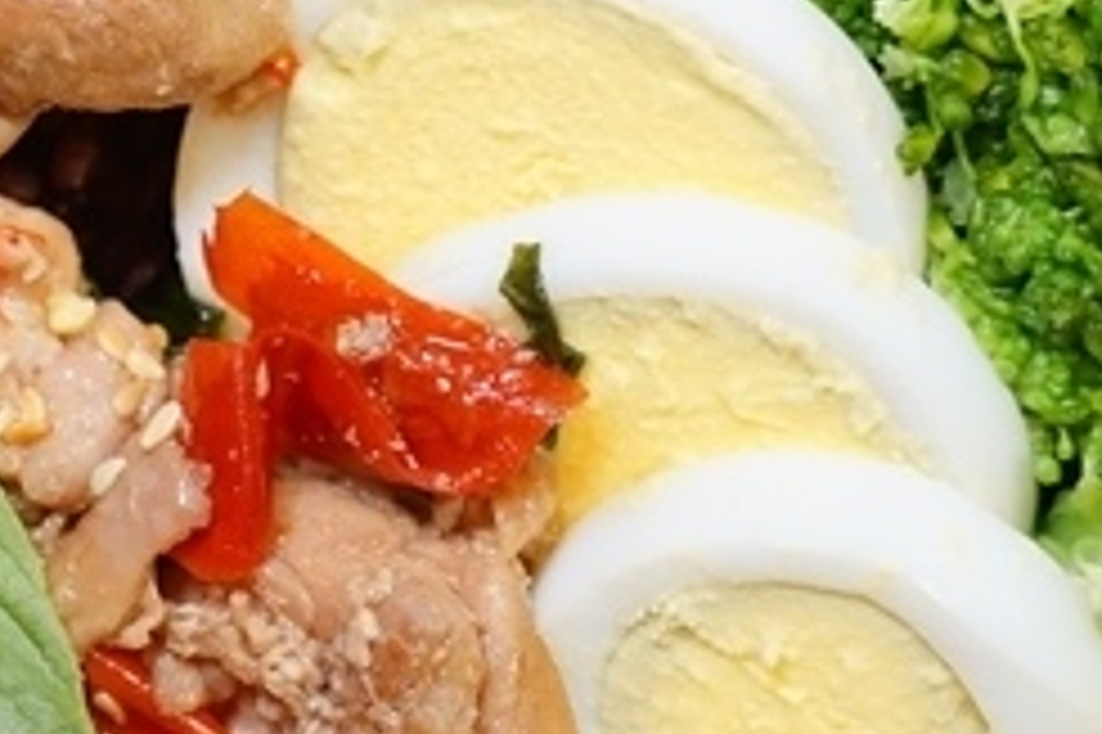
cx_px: 81
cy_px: 367
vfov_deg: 6.7
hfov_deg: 10.0
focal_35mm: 204
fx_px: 6240
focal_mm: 50
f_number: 4.5
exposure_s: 1/50
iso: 800
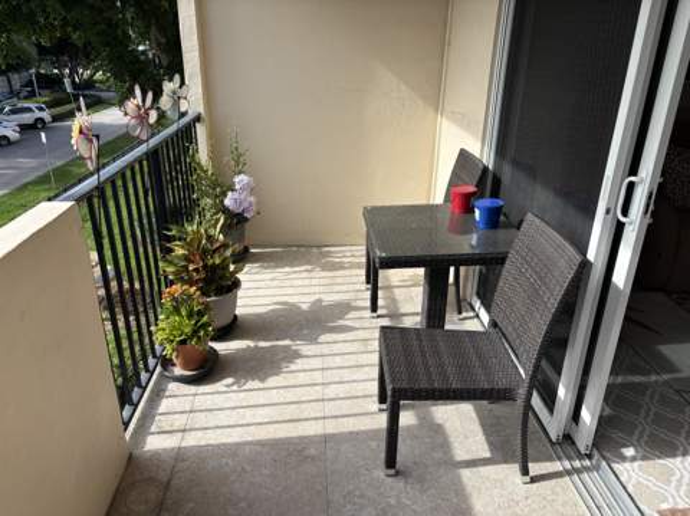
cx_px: 345
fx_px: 518
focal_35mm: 26
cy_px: 258
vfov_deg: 53.0
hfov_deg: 67.4
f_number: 1.6
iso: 50
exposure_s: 1/1522
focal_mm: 5.96
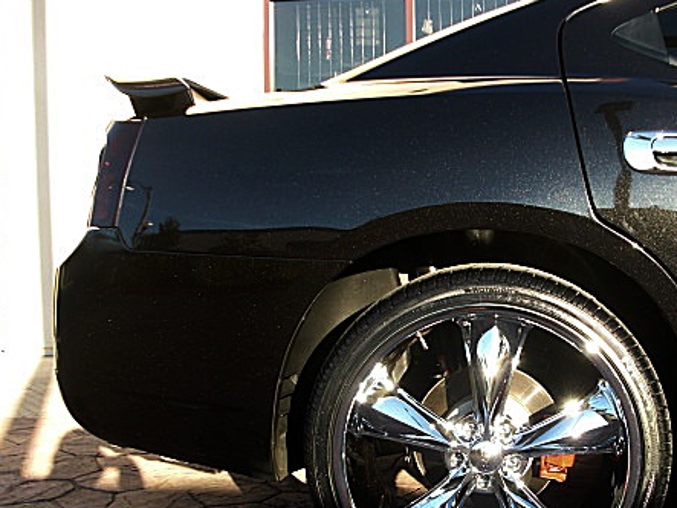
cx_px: 449
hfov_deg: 36.5
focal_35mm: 52
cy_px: 332
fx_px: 1017
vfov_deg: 27.9
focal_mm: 6.3
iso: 50
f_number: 2.8
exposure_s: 1/160
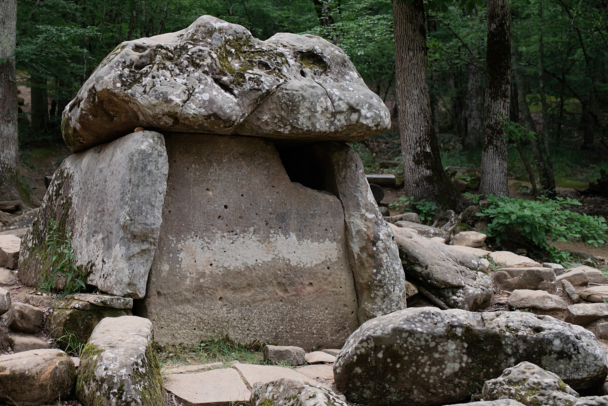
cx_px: 99
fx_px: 1436
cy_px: 116
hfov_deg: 23.5
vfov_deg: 16.0
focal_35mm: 85
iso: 320
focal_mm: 50
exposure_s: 1/60
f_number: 1.4
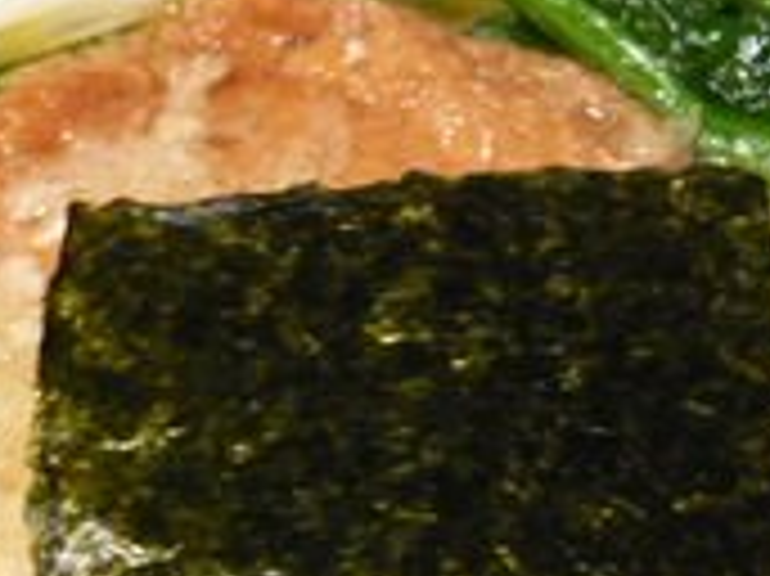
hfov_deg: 24.1
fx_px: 1801
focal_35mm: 81
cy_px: 385
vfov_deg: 18.1
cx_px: 410
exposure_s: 1/10
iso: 400
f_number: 2.8
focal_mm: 5.5
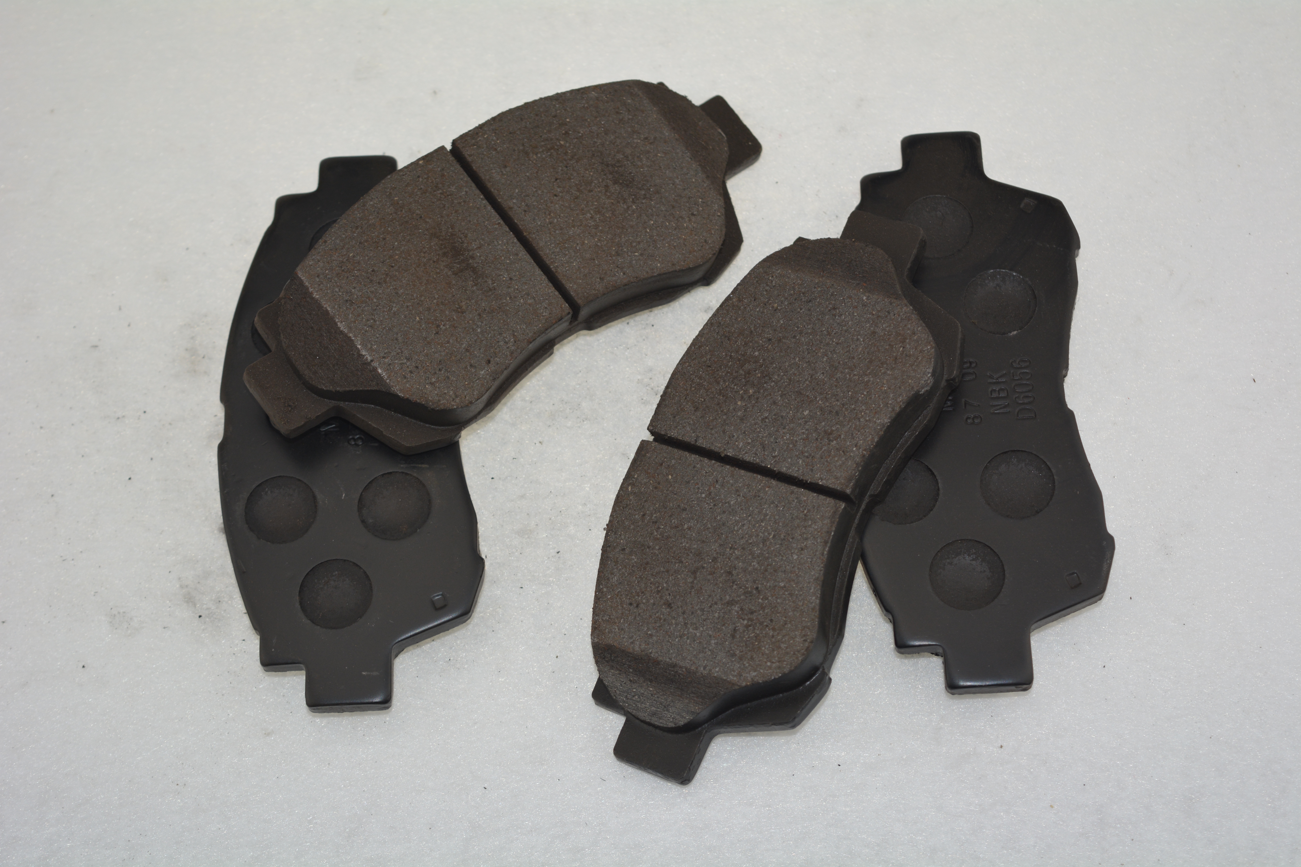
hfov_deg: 28.1
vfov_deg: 18.9
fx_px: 2602
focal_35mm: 72
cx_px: 650
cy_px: 434
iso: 200
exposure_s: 1/160
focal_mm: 48
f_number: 5.3
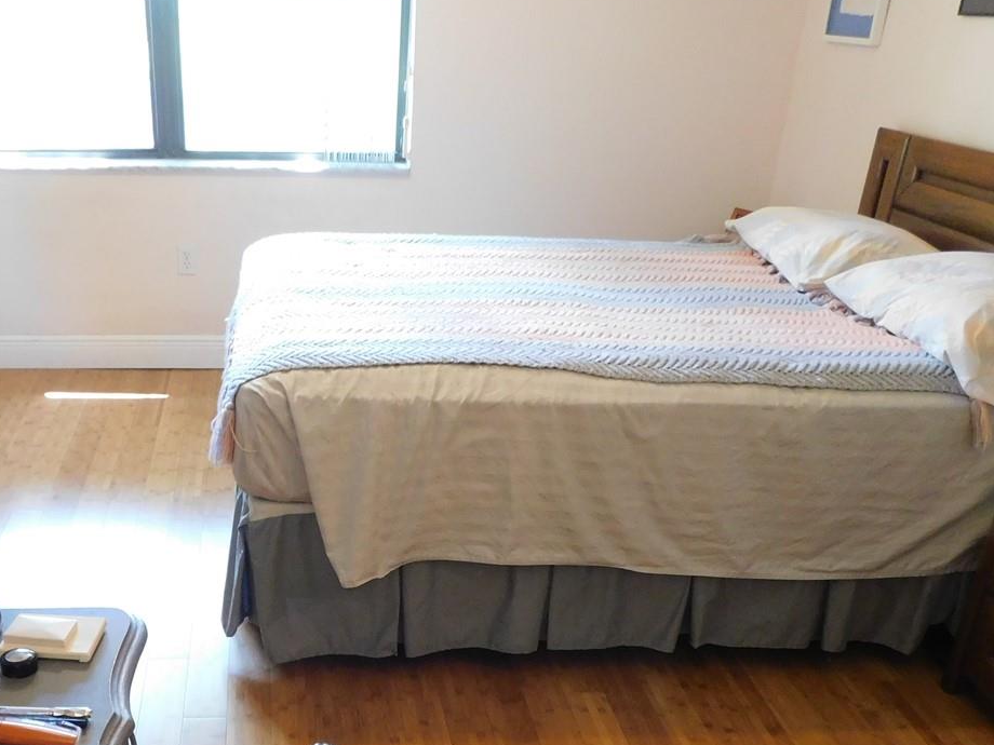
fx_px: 1149
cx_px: 355
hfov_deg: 46.3
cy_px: 632
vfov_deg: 34.5
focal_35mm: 40
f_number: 3
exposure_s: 1/30
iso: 400
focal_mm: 4
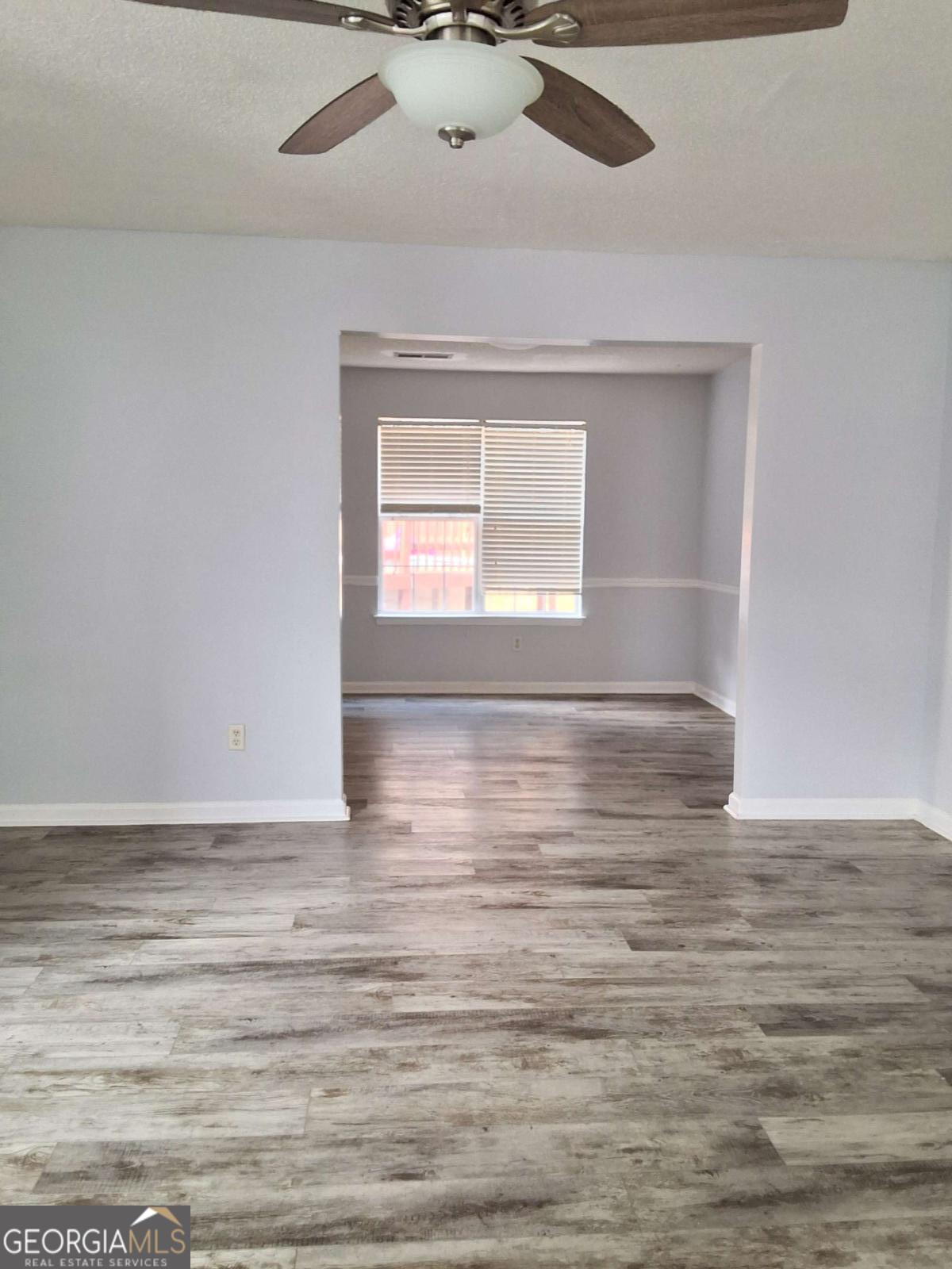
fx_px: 1027
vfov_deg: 63.4
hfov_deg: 49.7
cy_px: 634
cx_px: 476
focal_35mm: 28
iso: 160
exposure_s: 1/30
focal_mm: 2.91
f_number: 1.9
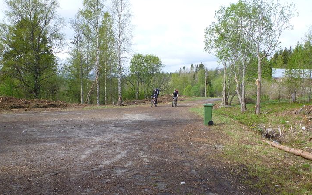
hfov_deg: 62.9
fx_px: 255
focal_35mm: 30
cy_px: 108
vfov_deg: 41.8
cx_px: 156
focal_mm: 4.9
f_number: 3.3
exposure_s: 1/500
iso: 125
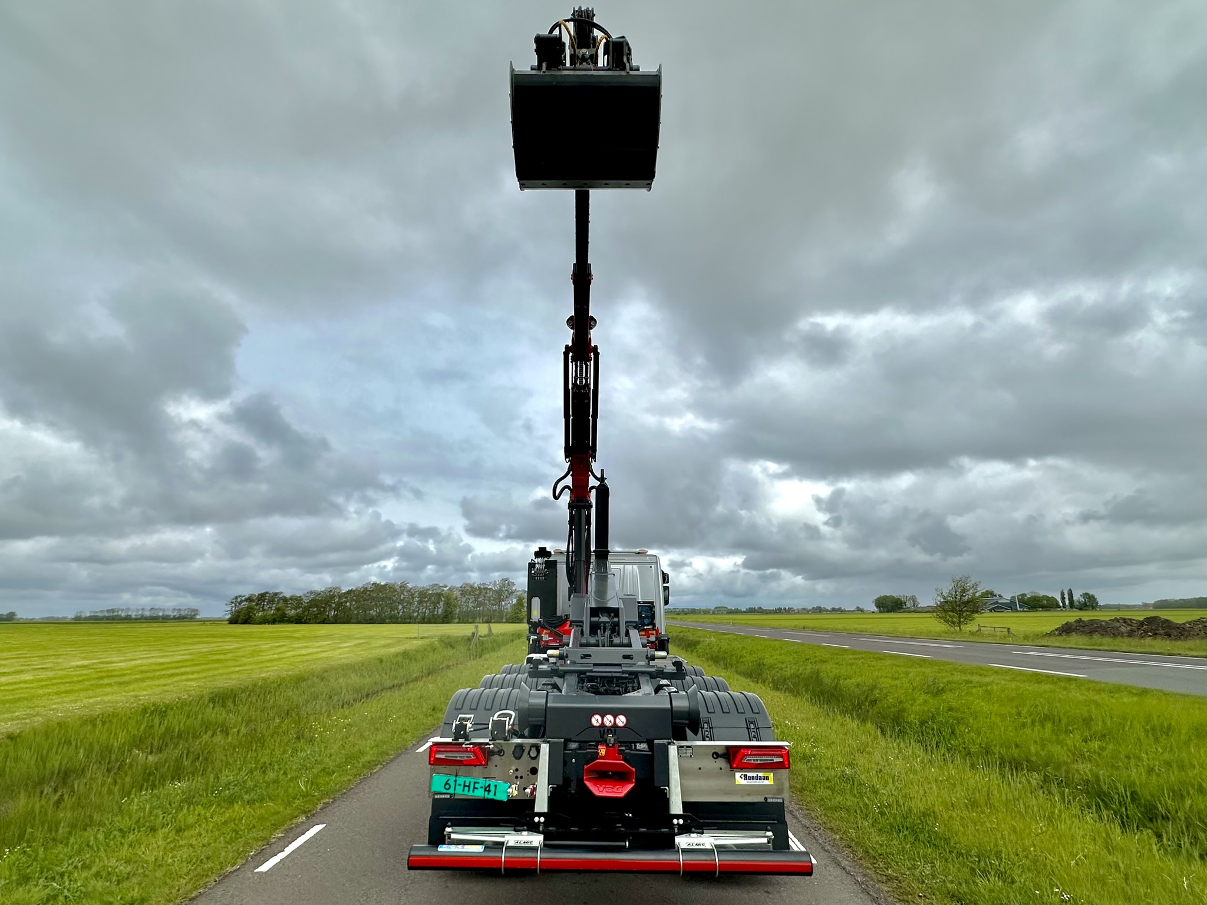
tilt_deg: +15.0
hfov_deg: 102.1
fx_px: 488
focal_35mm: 14
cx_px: 604
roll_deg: +1.4
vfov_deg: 85.7
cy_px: 452
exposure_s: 1/4651
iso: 50
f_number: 2.2
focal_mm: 2.22
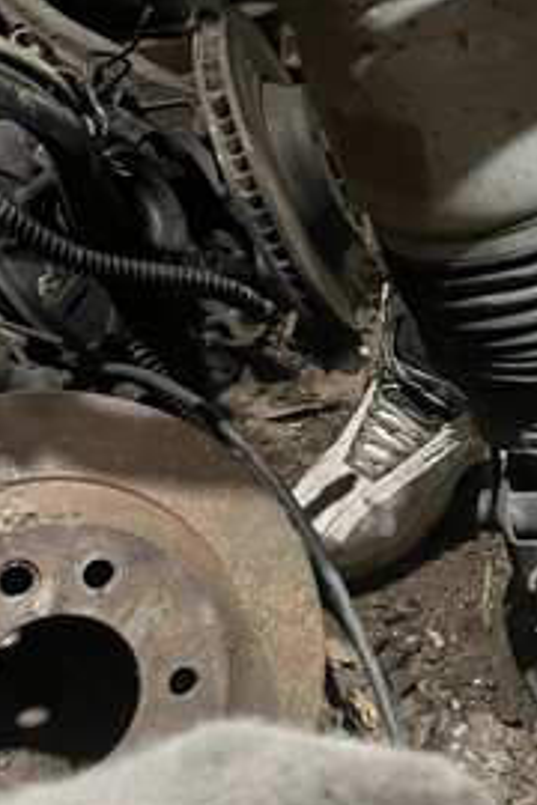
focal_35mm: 48
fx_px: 1074
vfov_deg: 40.9
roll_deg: -1.8
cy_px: 322
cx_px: 480
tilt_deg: -29.2
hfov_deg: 27.1
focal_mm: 5.1
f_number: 1.6
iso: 640
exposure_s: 1/25
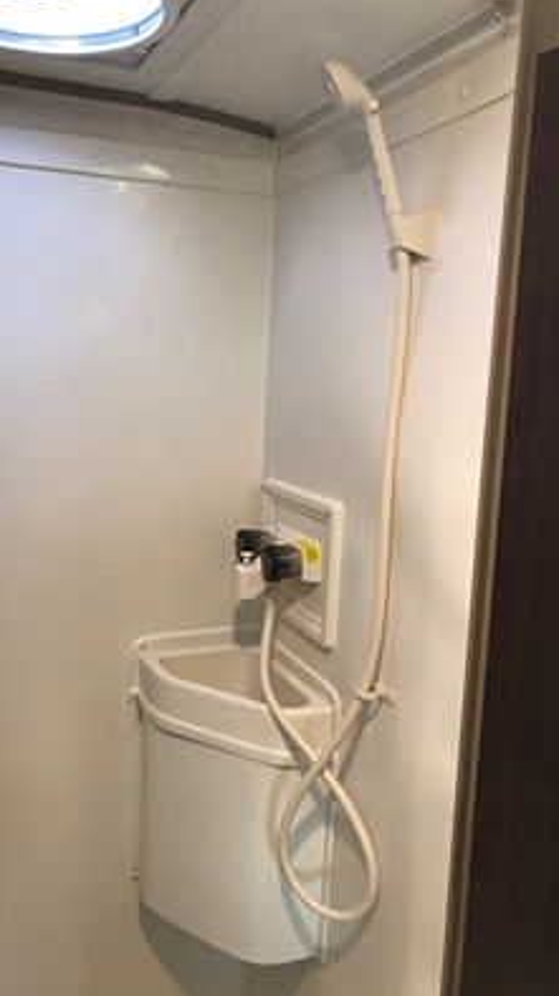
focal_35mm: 31
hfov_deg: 37.5
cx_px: 215
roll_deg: -3.2
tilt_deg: -6.6
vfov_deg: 62.7
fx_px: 819
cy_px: 498
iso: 64
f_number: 1.8
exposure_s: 1/15
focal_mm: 4
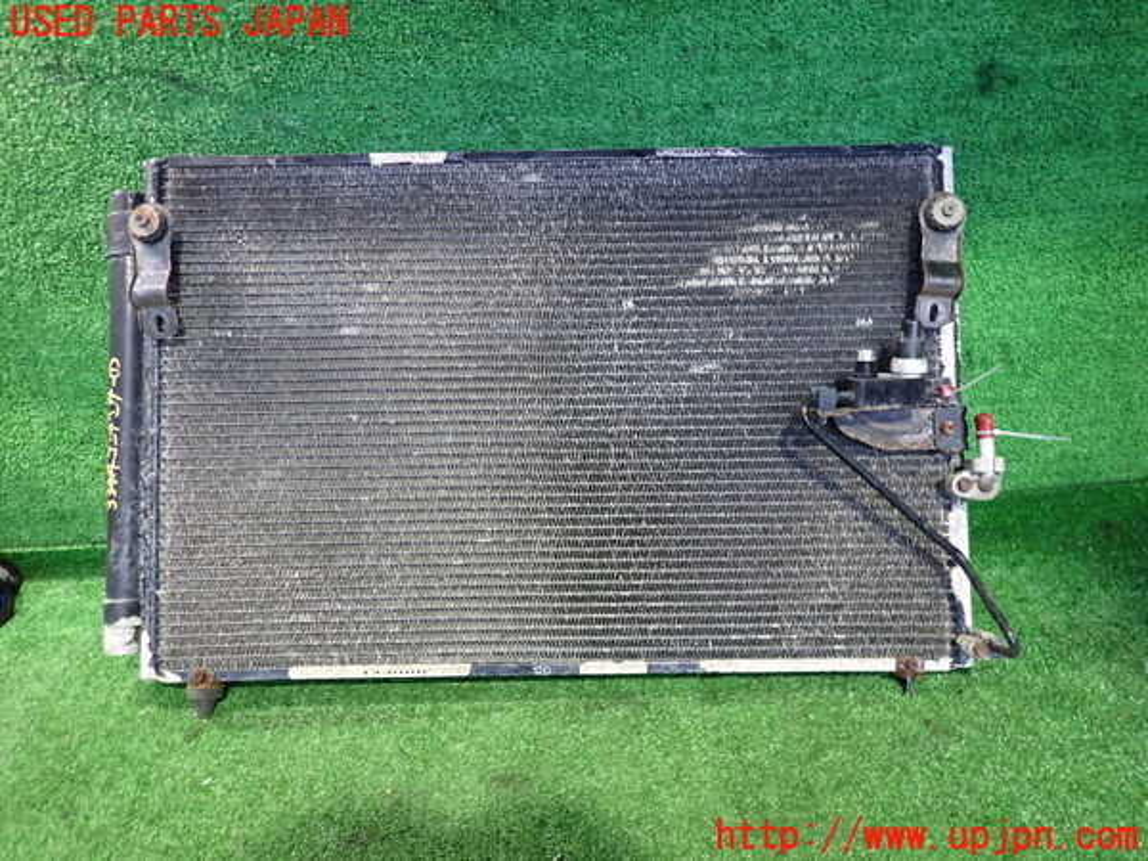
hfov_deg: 69.4
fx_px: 829
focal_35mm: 25
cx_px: 574
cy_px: 430
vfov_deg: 54.9
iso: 500
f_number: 2
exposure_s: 1/30
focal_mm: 4.5
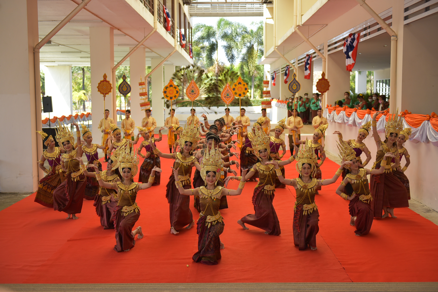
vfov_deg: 29.9
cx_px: 219
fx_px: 548
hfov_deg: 43.6
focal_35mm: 45
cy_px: 146
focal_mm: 45
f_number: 2.8
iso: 800
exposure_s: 1/2000
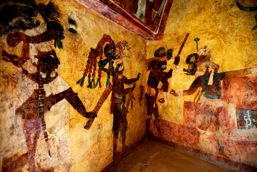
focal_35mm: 16
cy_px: 86
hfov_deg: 96.7
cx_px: 128
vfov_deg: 73.8
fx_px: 114
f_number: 4
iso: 1000
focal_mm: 16
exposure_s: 1/40
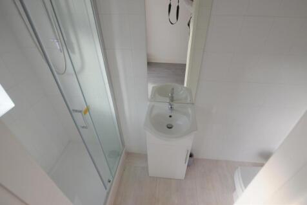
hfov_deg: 92.5
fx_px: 147
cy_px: 102
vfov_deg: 69.6
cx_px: 154
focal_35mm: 17
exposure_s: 1/100
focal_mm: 11.5
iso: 400
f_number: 5
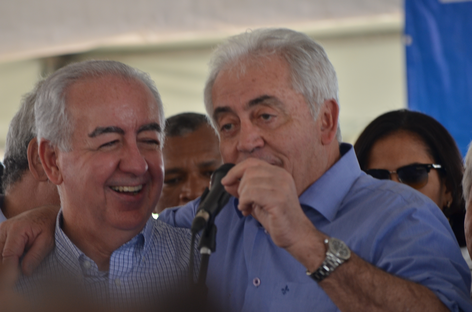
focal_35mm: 300
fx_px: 3925
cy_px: 156
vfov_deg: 4.6
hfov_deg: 6.9
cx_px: 236
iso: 400
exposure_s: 1/125
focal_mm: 200
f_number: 5.6
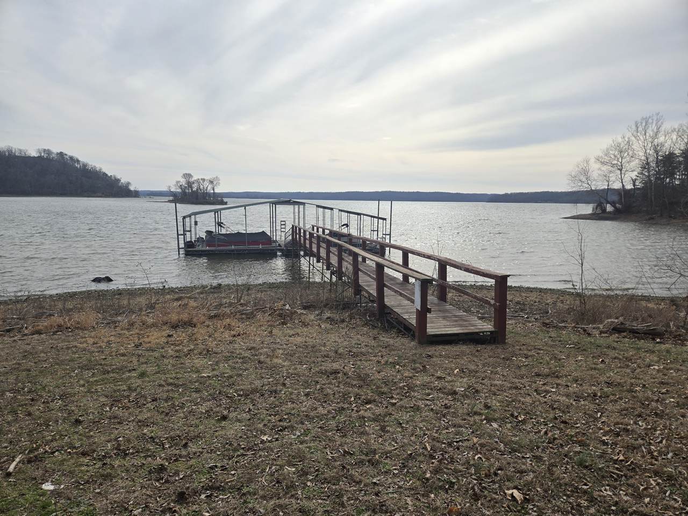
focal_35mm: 23
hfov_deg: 73.9
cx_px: 344
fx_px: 457
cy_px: 258
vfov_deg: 58.9
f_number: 1.8
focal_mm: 5.4
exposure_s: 1/2410
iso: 25
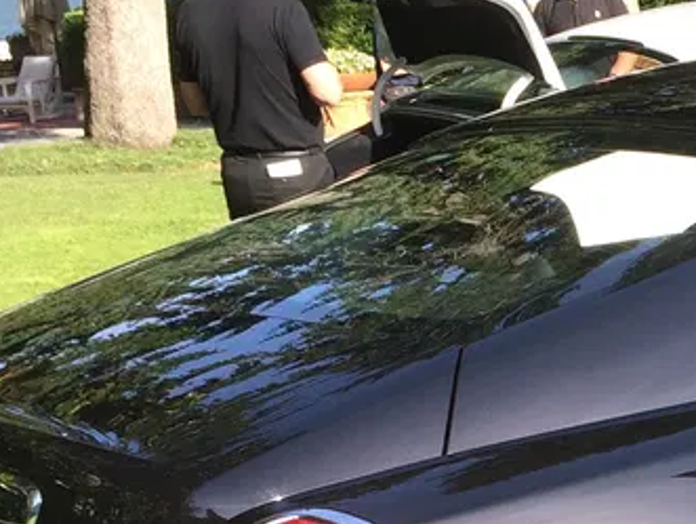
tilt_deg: -16.9
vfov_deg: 13.8
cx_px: 929
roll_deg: +3.4
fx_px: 2113
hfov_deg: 17.4
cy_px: 583
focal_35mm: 105
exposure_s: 1/441
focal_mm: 4.15
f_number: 2.2
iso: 32
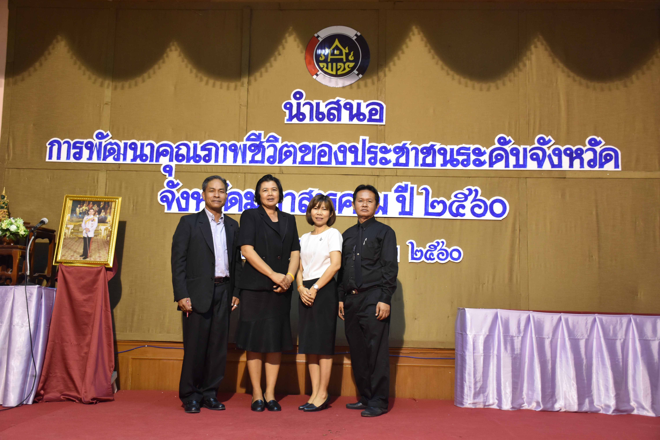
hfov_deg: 53.1
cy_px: 220
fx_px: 660
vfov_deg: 36.9
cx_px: 330
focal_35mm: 36
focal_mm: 24
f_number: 3.8
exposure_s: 1/60
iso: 1250
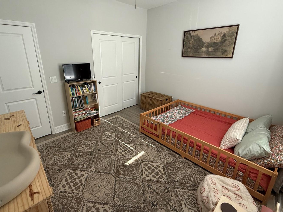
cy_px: 95
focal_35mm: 17
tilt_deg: -16.9
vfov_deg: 74.5
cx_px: 132
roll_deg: -0.3
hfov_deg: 90.9
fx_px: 139
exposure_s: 1/99
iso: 250
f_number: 2.2
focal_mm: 2.22
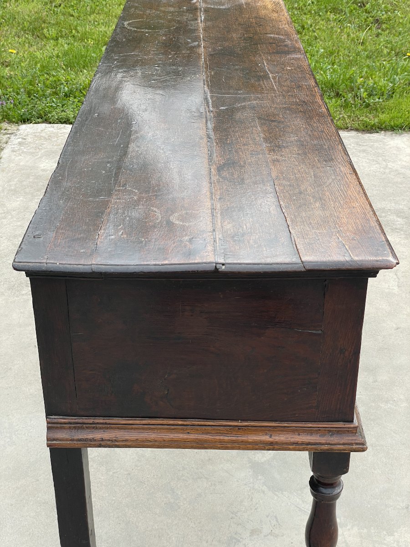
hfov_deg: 28.0
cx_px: 205
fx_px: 821
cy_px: 274
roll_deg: -0.9
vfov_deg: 36.8
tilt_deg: -27.4
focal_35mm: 52
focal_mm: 6
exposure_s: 1/378
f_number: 2
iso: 25
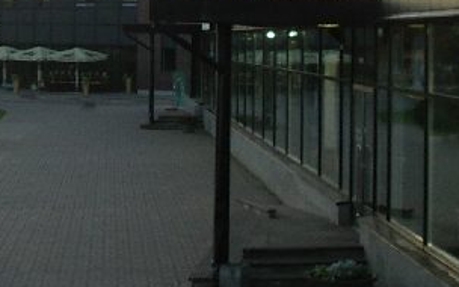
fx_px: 1326
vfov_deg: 11.9
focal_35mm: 106
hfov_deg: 19.3
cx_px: 62
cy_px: -101
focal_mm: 5.8
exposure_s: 1/60
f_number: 4.8
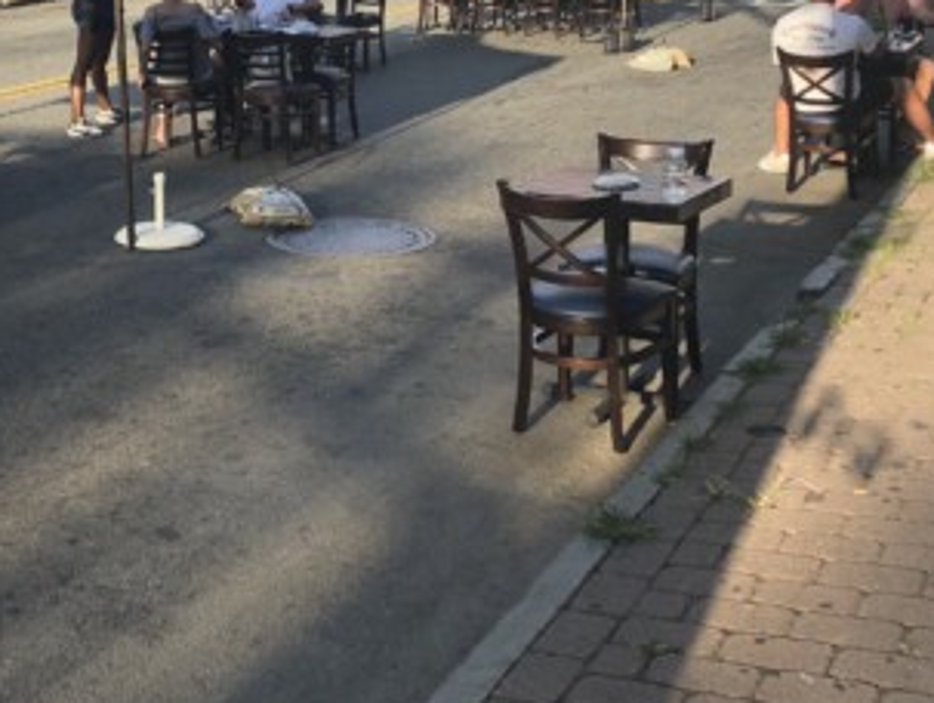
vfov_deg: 24.0
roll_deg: +0.7
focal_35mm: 60
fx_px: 1621
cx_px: 277
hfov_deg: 31.8
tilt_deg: -10.3
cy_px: 114
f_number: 1.8
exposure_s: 1/486
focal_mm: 3.99
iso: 25
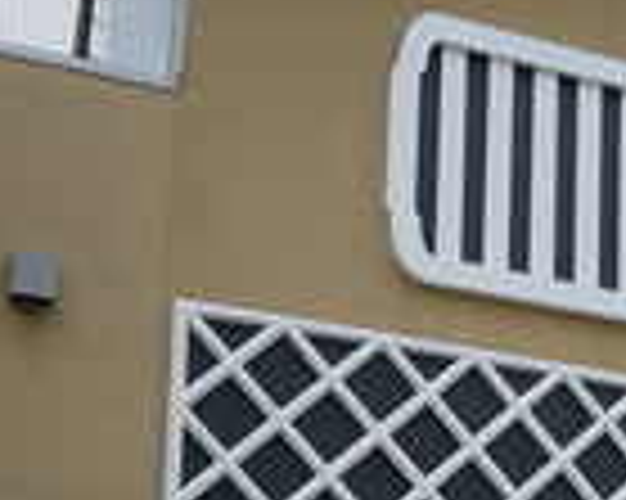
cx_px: 910
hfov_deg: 16.1
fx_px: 2037
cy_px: 619
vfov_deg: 13.6
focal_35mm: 110
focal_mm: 13
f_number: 3.5
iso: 200
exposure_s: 1/80
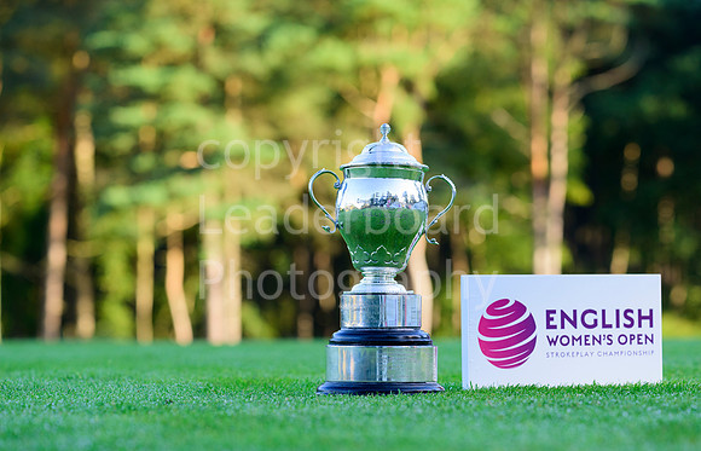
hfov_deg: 17.4
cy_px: 239
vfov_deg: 11.2
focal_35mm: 119
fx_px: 2292
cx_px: 359
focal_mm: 115
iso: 500
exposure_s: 1/160
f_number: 7.1
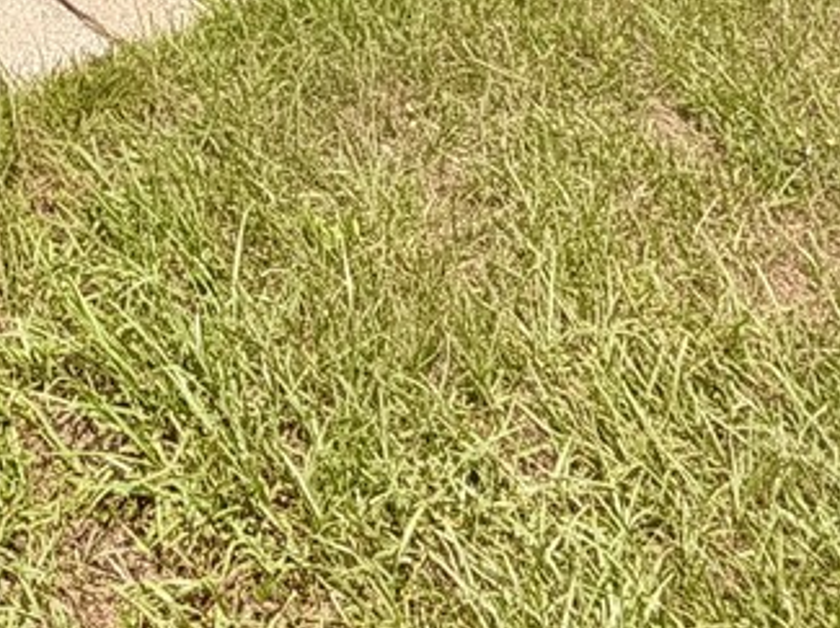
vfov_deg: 15.4
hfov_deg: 25.9
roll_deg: +1.6
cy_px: -742
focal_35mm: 69
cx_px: -101
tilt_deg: -3.0
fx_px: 1673
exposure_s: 1/770
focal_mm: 2.22
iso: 20
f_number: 2.2
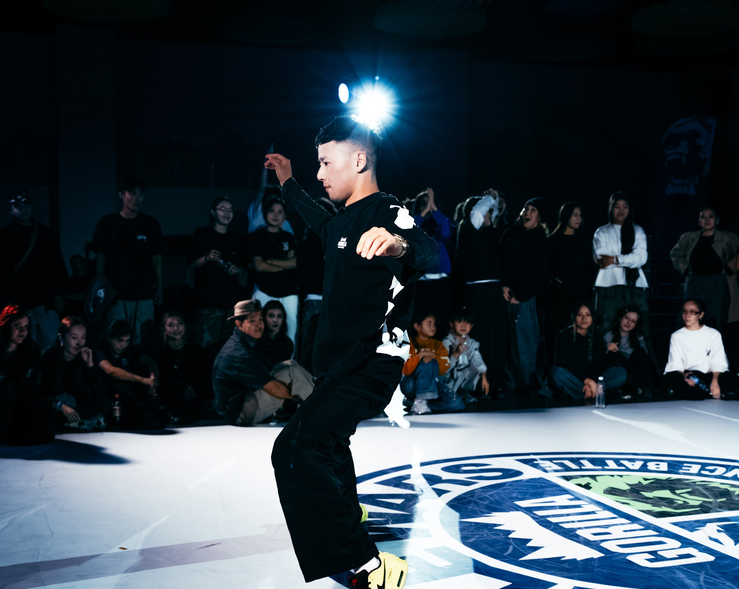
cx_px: 330
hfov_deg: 38.1
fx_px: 1070
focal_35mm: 49
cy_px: 318
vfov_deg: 30.8
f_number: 2.8
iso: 3200
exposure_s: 1/800
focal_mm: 33
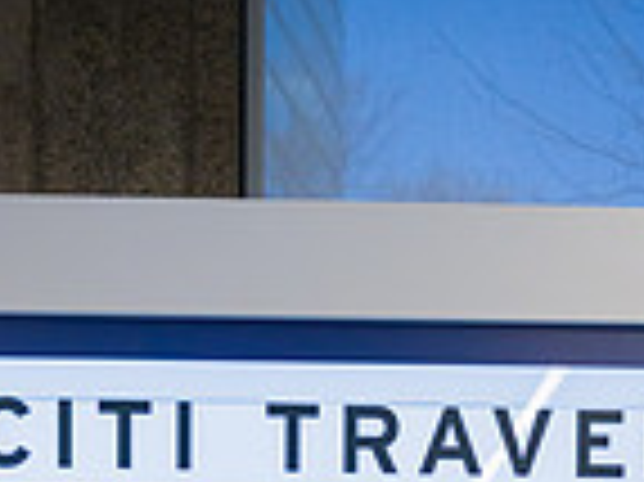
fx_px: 1970
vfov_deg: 12.5
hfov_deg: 18.5
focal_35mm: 106
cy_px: 928
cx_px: 381
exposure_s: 1/1600
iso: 1600
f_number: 4
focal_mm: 35
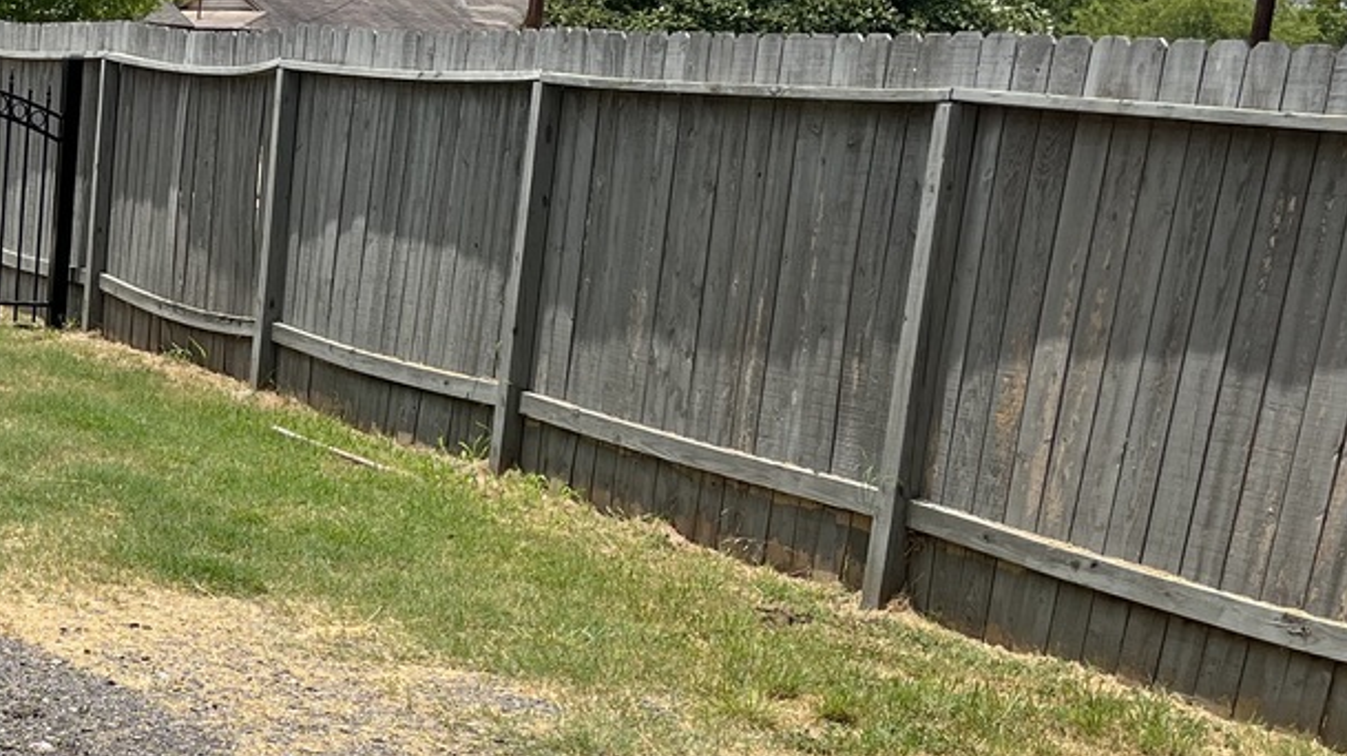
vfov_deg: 17.7
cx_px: 40
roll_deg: -4.7
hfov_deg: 29.6
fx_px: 2392
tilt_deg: -14.9
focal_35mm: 67
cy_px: 685
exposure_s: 1/3623
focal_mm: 5.1
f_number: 1.6
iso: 50
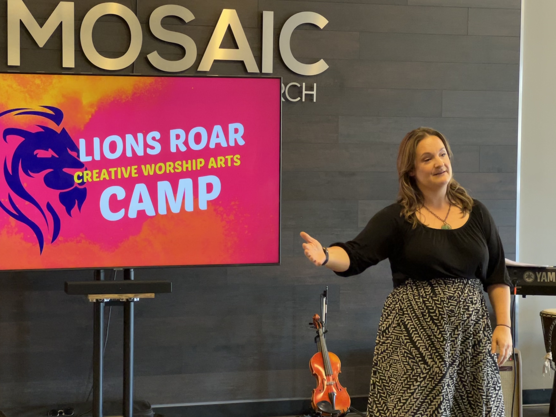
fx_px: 1237
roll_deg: -0.6
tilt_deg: -2.2
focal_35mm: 77
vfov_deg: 19.1
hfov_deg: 25.3
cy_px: 208
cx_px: 278
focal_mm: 9
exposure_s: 1/60
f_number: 2.8
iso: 800
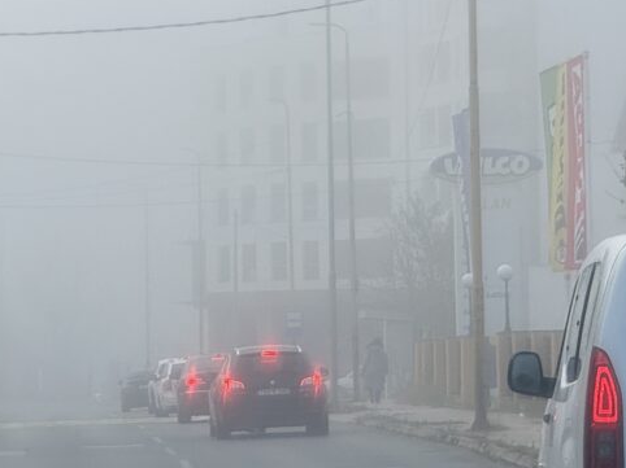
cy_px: 323
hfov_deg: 7.7
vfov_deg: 5.8
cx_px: 34
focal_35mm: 255
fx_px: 4609
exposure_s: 1/193
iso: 50
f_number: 2.8
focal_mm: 15.66
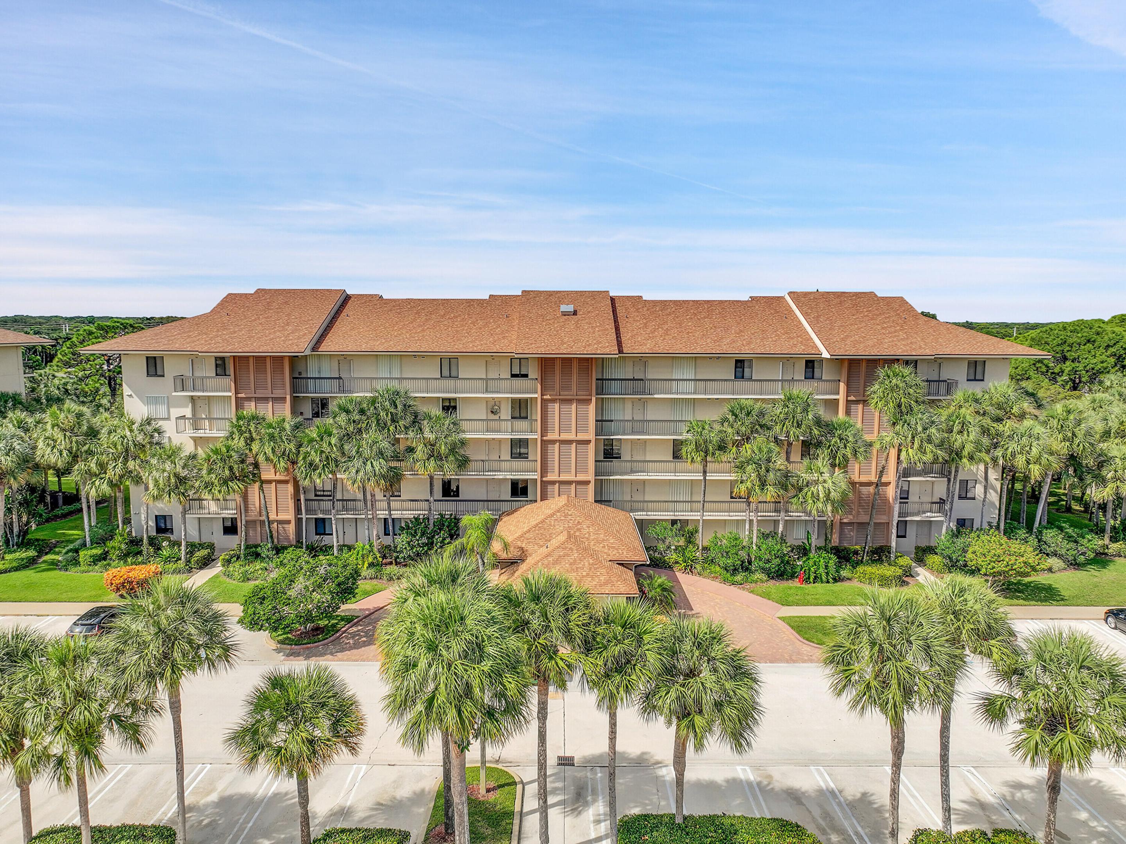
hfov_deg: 71.6
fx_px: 780
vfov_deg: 56.8
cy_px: 422
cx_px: 563
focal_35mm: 24
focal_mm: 12.3
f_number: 2.8
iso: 100
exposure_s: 1/1600
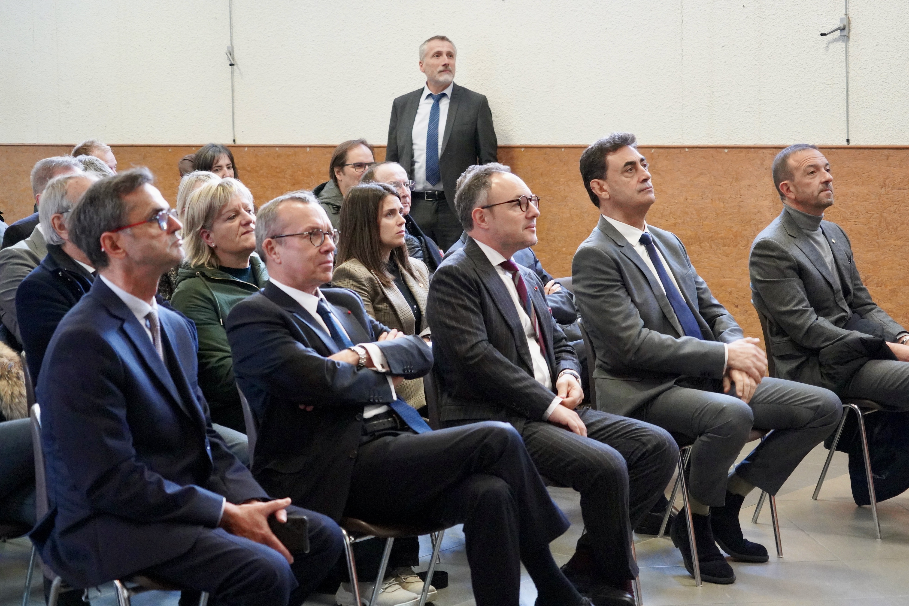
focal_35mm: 70
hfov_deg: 28.8
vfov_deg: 19.5
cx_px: 454
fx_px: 1767
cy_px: 303
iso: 10000
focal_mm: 70
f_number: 5.6
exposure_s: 1/160
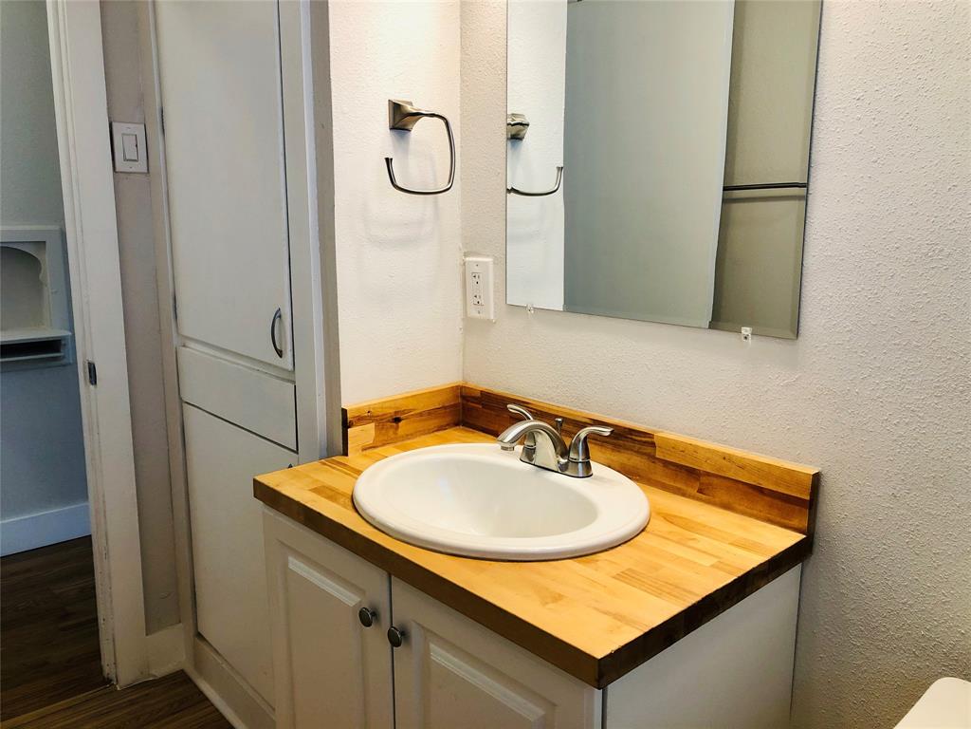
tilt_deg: -10.7
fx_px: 785
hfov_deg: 63.4
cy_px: 364
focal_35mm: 28
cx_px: 486
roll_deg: +0.3
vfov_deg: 49.7
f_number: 1.8
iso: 25
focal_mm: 4
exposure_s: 1/40
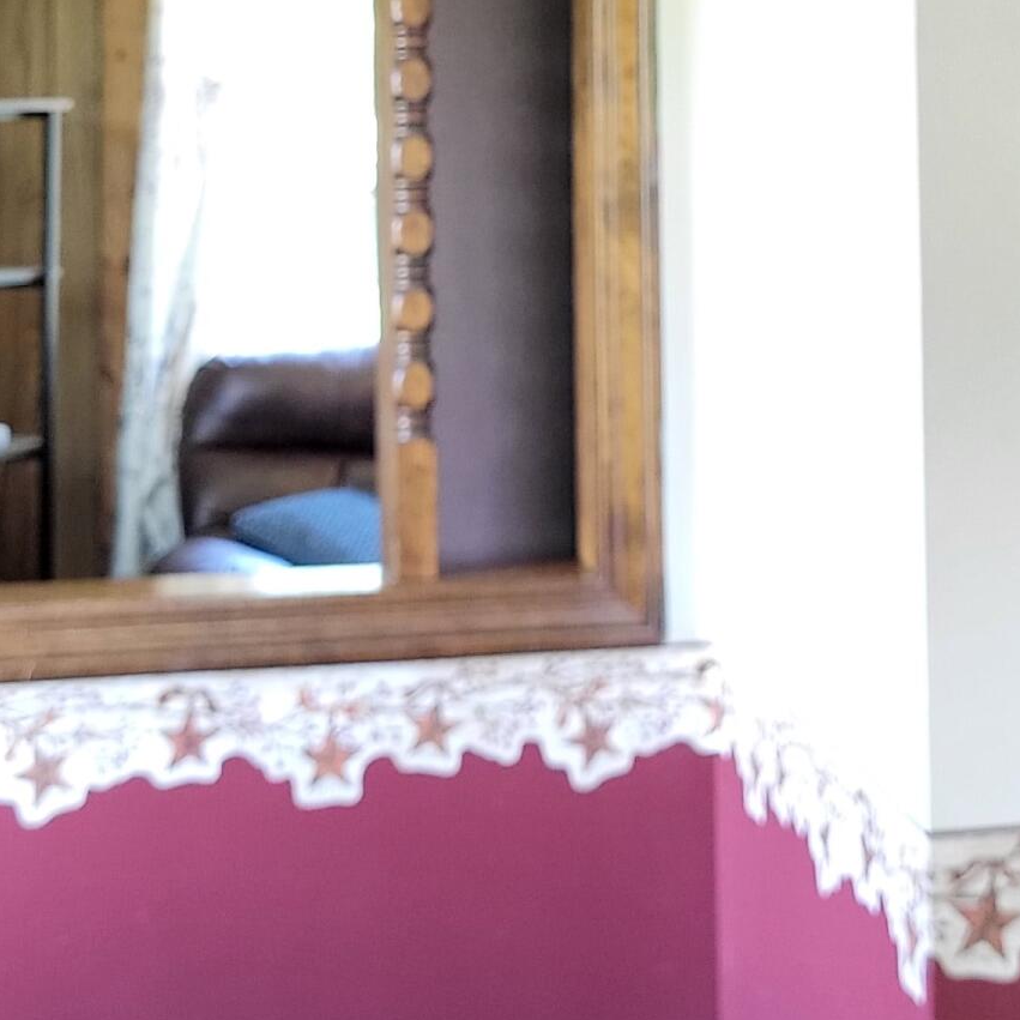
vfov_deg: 20.6
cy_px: -35
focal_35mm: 81
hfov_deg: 21.2
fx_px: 2700
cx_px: 758
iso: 400
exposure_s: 1/60
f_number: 1.8
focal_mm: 5.4
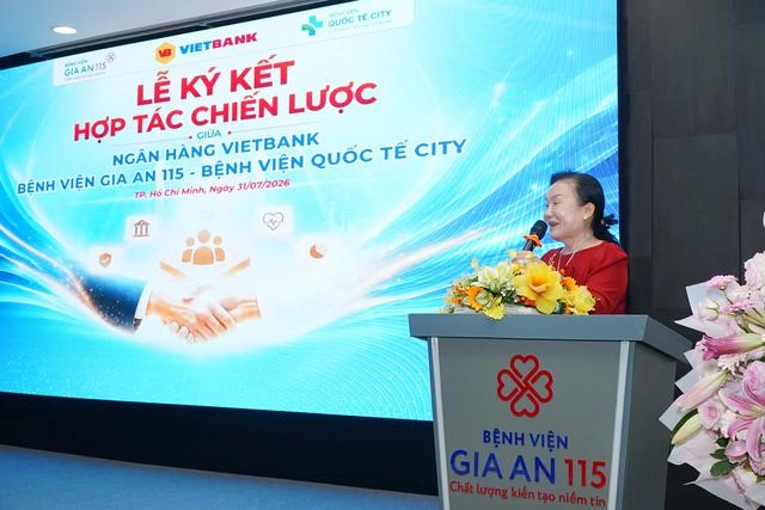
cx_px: 382
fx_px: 723
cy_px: 255
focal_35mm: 34
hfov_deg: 55.8
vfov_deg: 38.9
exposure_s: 1/200
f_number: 5
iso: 1000
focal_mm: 23
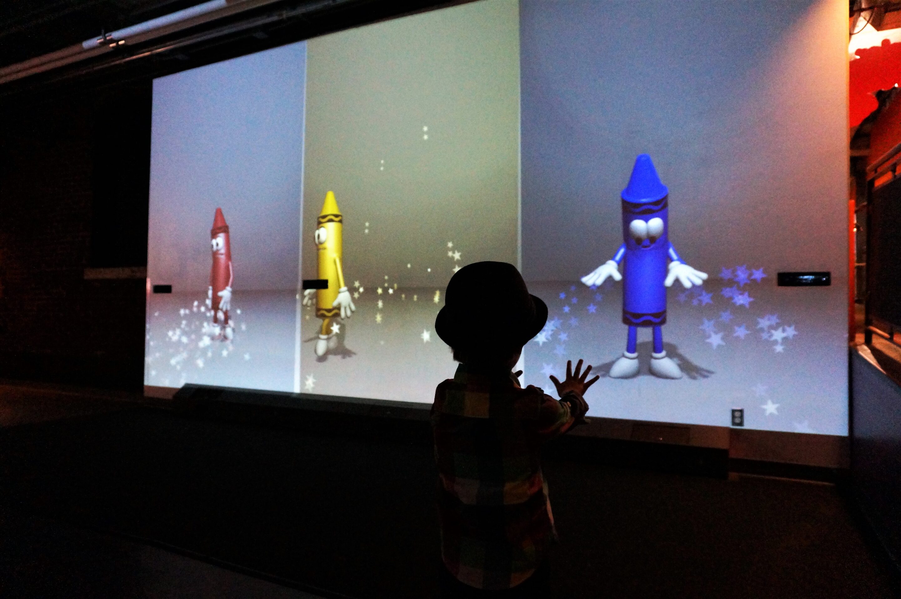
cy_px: 300
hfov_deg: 73.8
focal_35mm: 24
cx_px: 450
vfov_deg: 53.0
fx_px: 600
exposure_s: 1/100
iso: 3200
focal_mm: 16
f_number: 3.5
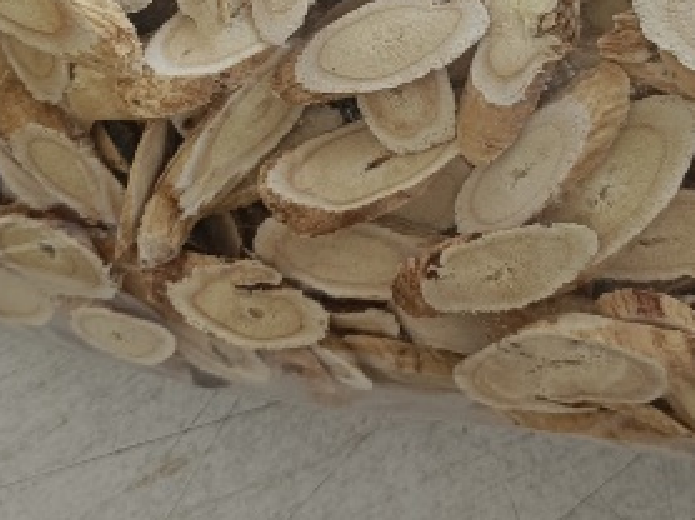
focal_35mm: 72
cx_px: 412
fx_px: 1444
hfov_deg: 27.0
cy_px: -80
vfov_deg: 19.4
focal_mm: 4.7
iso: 621
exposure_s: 1/197
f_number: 1.7
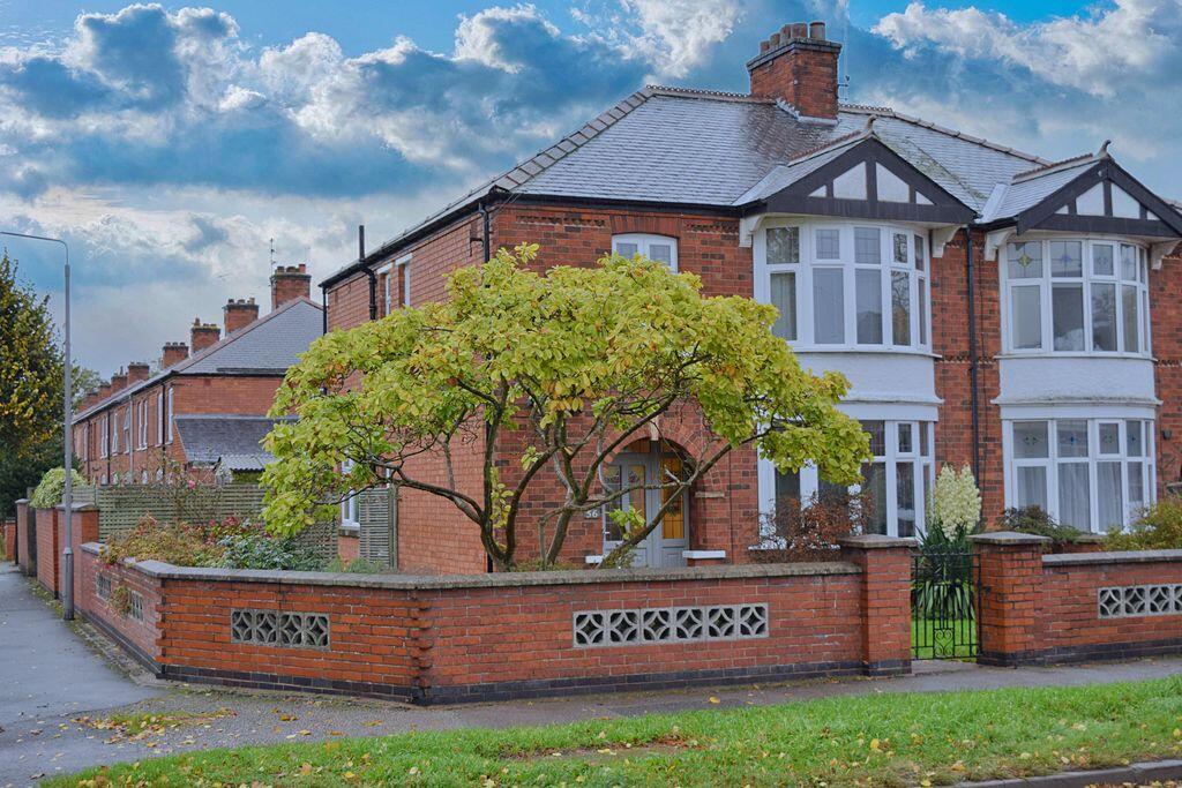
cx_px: 591
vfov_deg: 29.0
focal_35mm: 46
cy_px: 394
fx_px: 1527
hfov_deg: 42.3
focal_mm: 31
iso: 400
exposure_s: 1/125
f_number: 5.6
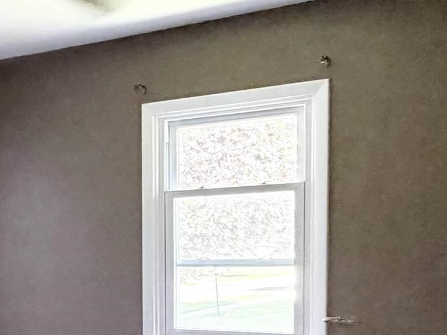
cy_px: 296
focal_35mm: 58
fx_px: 749
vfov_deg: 24.5
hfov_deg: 31.5
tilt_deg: -4.5
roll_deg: +1.8
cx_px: 34
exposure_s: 1/60
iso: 500
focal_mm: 2.22
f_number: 2.2
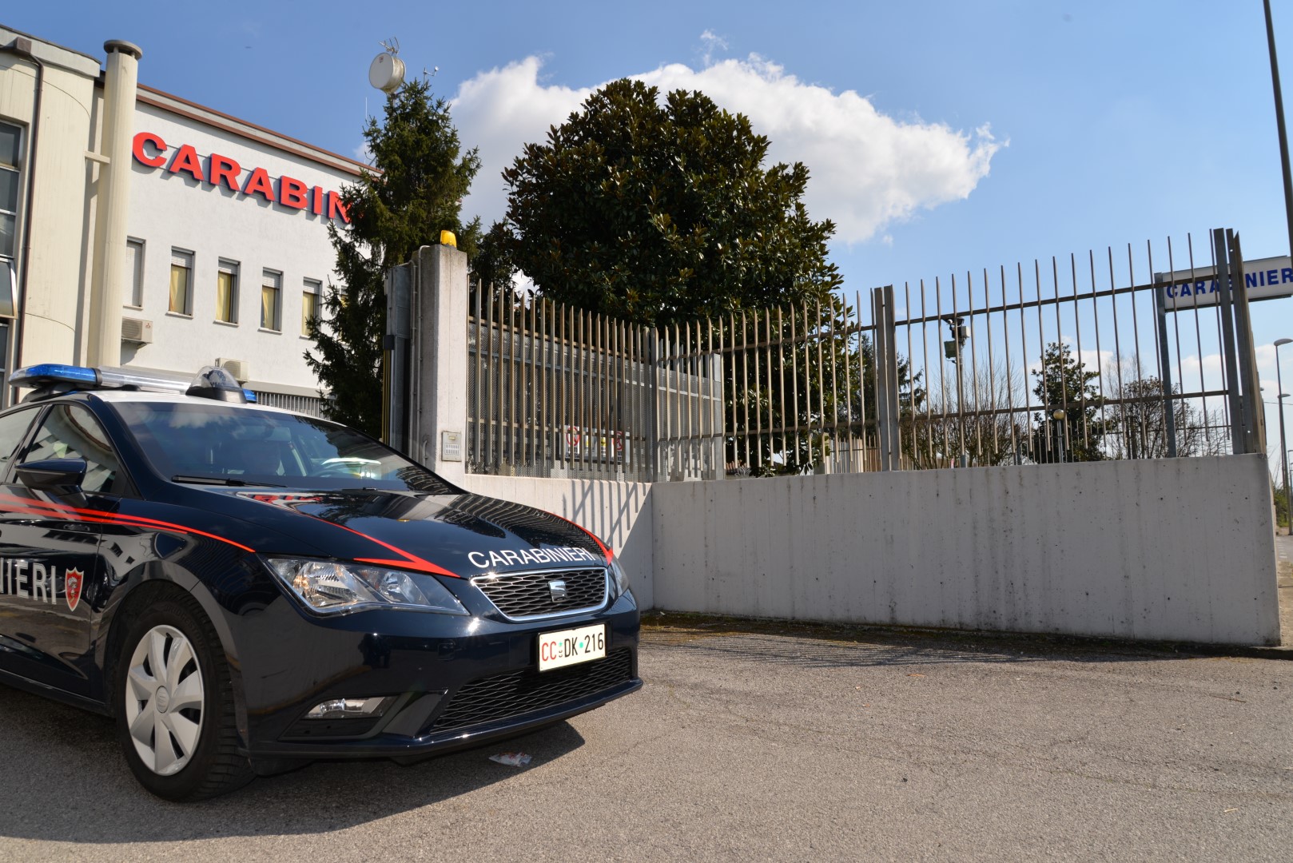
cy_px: 432
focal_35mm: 24
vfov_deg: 53.2
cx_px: 646
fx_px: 862
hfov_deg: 73.7
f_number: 10
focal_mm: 24
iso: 100
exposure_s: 1/200
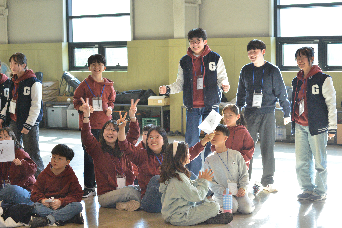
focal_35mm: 80
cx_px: 171
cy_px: 114
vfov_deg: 17.1
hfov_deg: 25.4
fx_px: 760
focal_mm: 80
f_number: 6.3
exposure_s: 1/125
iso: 2000
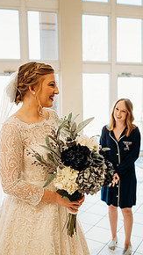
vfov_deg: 51.6
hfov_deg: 30.4
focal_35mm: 39
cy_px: 129
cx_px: 78
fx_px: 263
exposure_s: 1/160
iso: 400
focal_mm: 24
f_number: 1.8
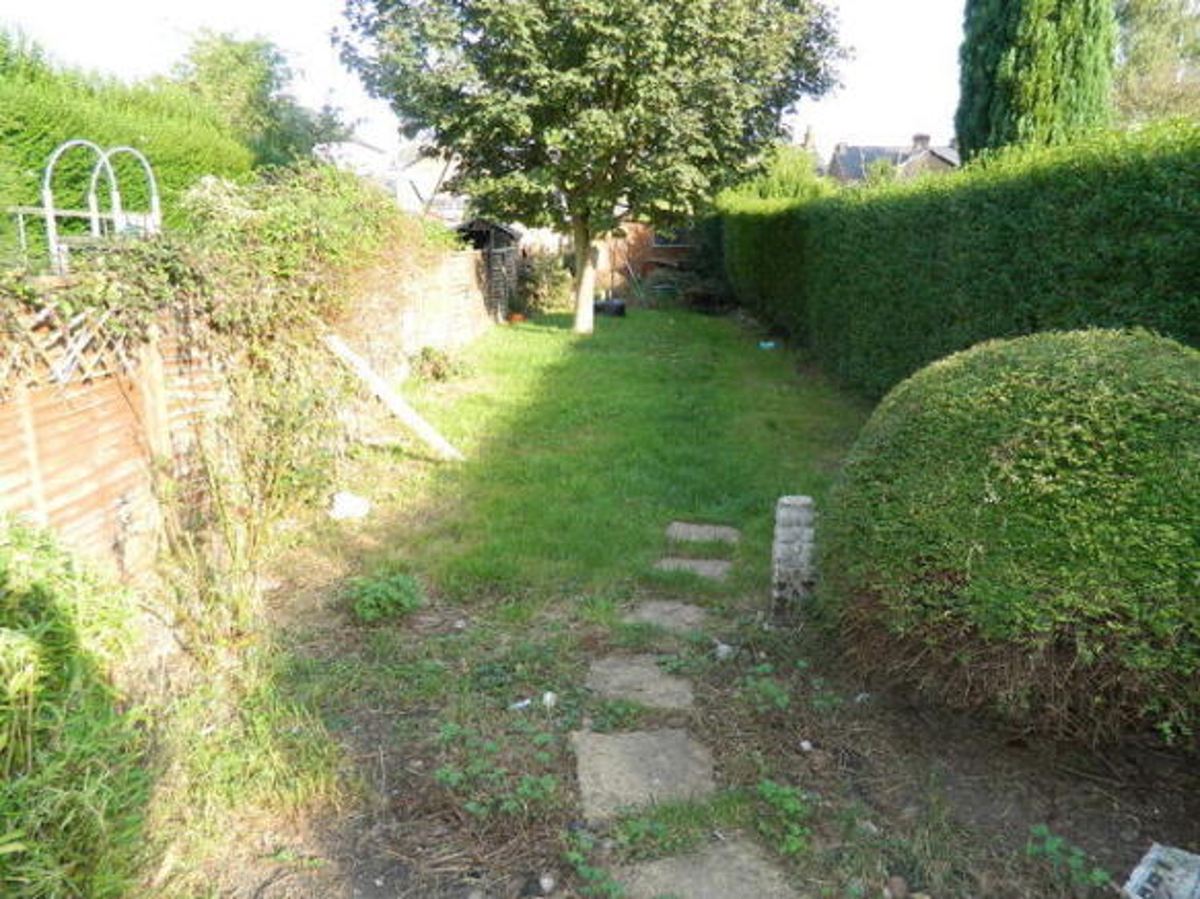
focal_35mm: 25
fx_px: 866
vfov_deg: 54.9
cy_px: 450
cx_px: 600
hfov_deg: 69.4
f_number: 3.1
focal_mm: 4.5
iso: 110
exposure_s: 1/200
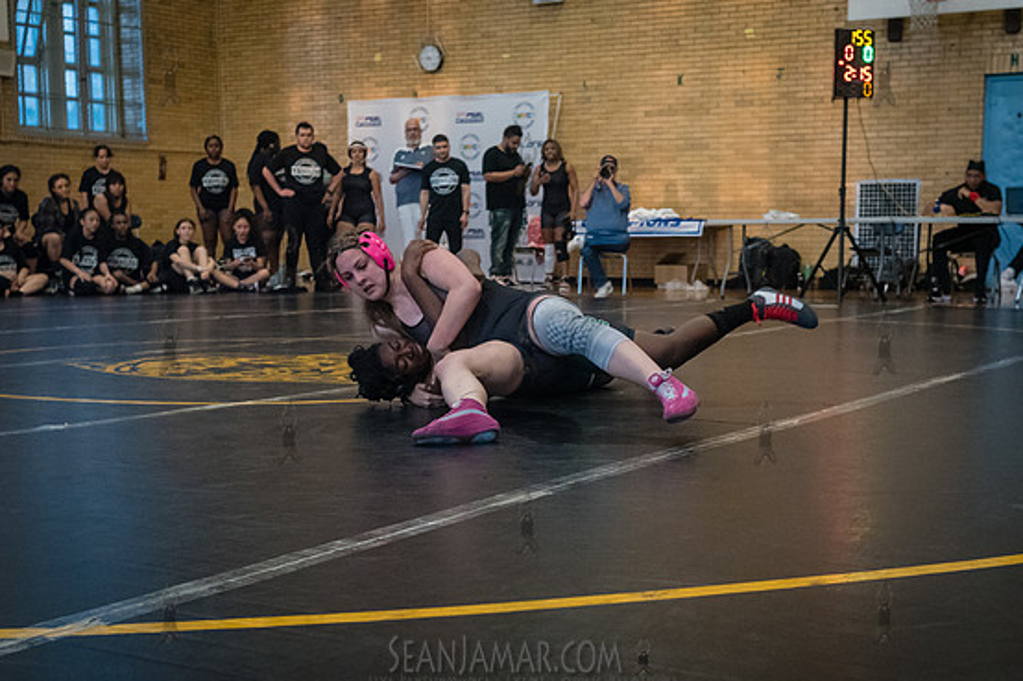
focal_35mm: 51
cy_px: 438
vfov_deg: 26.4
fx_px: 1449
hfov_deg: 38.9
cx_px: 554
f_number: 4
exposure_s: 1/320
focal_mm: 35
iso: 5000
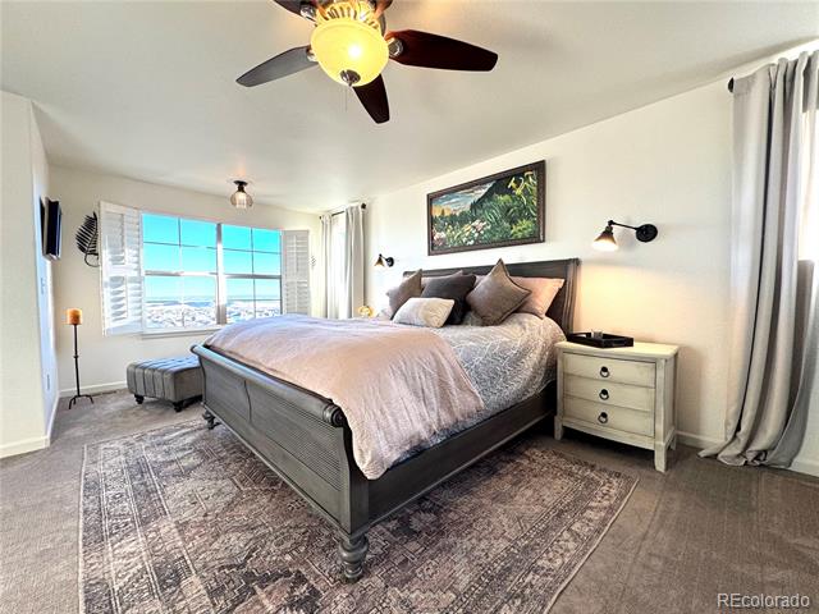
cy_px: 307
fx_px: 331
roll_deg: +0.5
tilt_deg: -3.0
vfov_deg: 85.7
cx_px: 410
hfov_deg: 102.1
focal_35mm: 14
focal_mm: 2.22
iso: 100
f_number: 2.2
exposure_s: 1/120
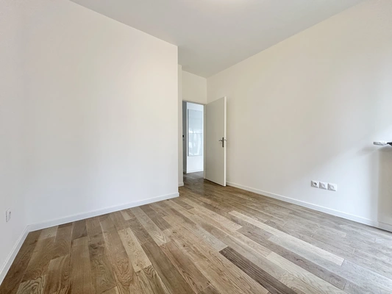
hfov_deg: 102.1
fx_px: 159
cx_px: 196
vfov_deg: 85.7
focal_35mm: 14
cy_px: 147
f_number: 2.2
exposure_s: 1/100
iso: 200
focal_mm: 2.22
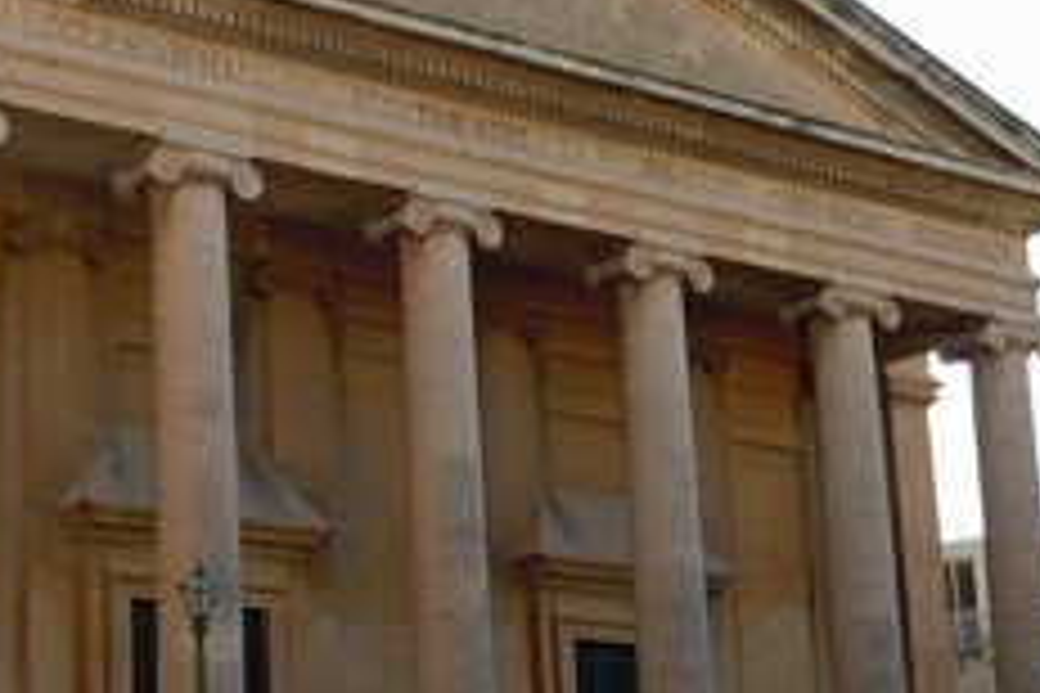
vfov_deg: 16.8
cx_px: 509
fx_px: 2340
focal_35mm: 81
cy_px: 234
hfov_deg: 25.1
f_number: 3.5
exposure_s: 1/320
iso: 100
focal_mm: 5.4
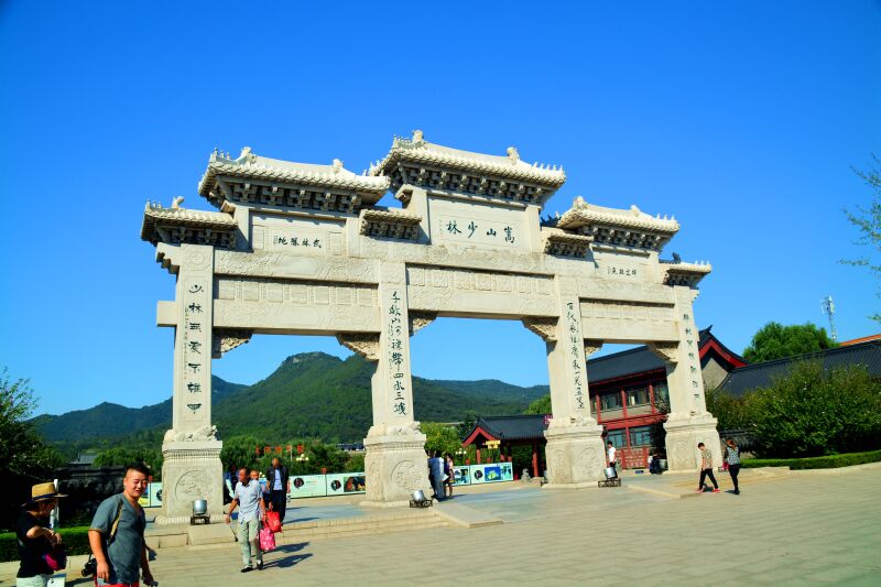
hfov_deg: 67.4
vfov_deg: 47.9
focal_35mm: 27
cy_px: 294
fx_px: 661
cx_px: 440
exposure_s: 1/250
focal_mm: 18
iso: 200
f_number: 10
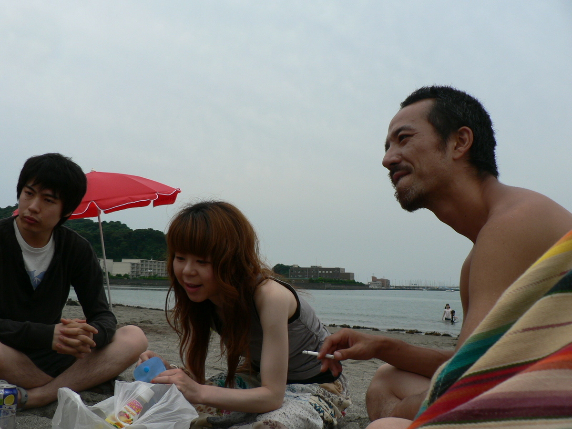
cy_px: 214
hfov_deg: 51.4
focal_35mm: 36
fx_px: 595
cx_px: 286
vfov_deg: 39.7
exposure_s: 1/100
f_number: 3.6
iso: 80
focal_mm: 6
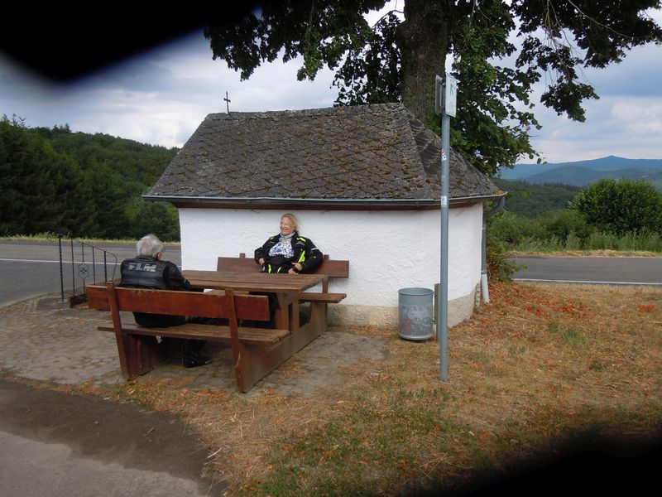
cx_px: 331
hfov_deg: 60.0
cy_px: 248
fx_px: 574
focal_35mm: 30
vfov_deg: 46.8
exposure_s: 1/640
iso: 100
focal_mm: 5.4
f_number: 3.5
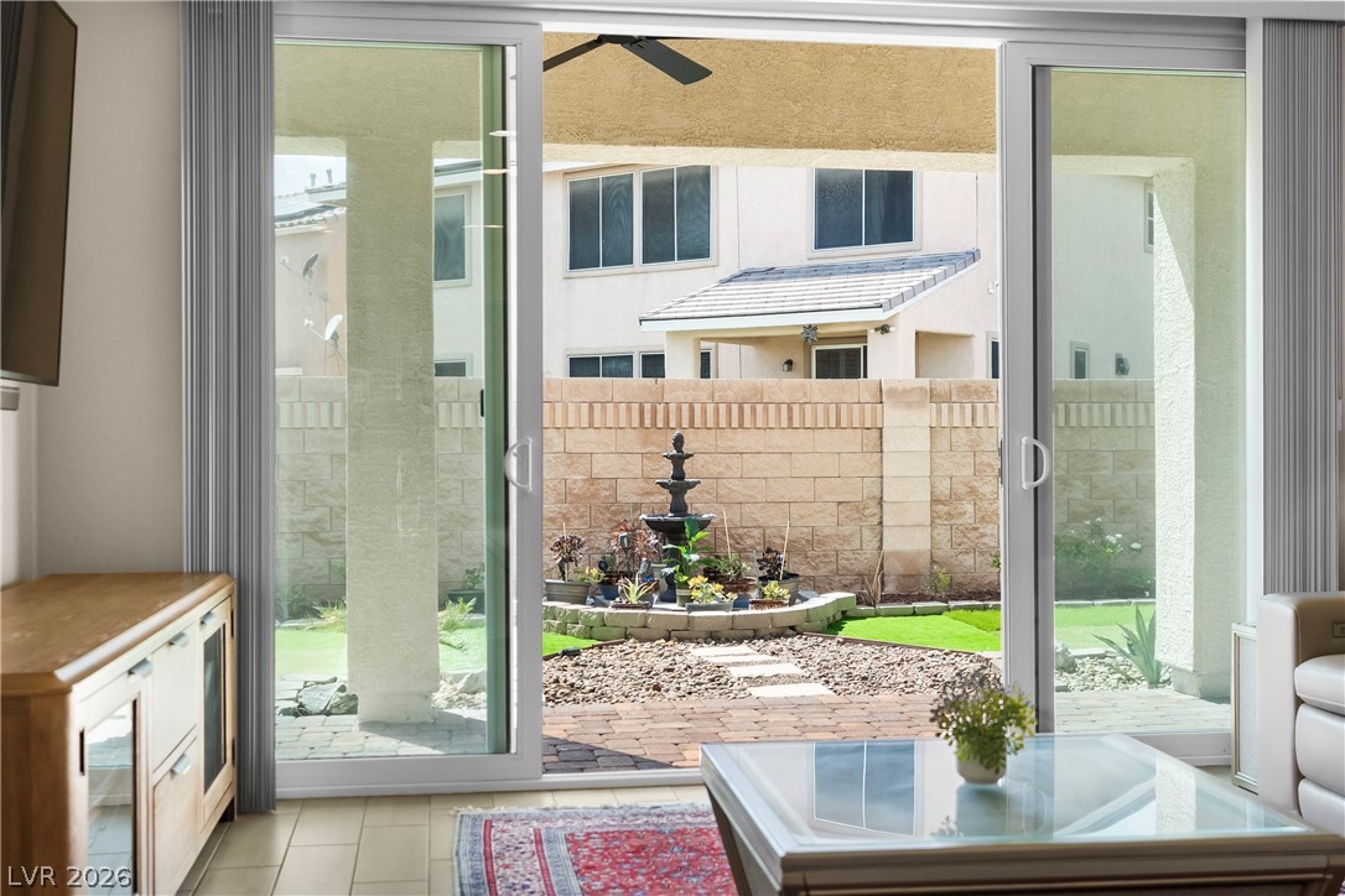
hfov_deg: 46.4
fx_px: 1569
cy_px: 448
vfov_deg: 31.9
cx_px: 672
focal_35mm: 42
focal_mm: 28
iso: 400
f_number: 2.8
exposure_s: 1/1000
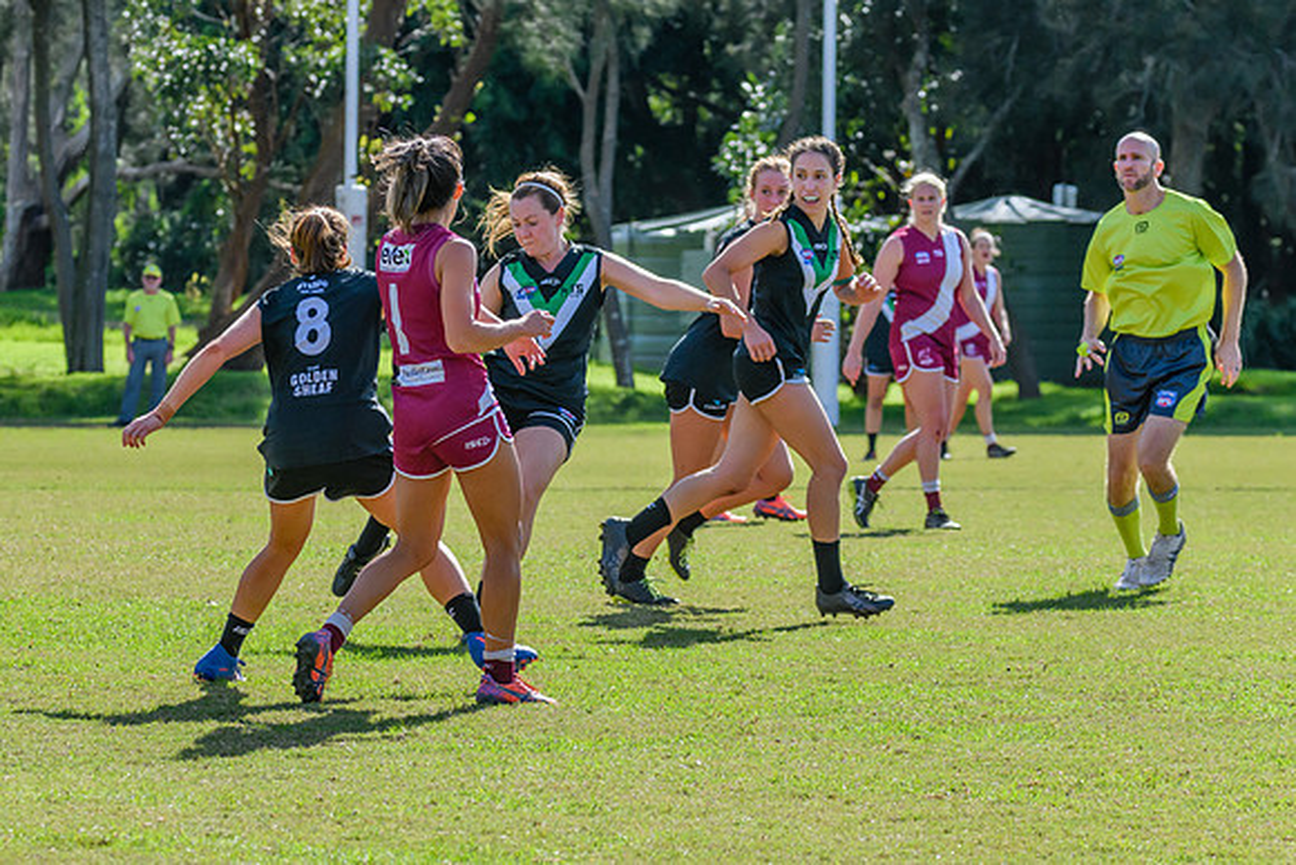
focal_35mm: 278
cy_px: 417
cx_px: 513
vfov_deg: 4.9
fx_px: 10013
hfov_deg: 7.4
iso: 800
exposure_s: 1/1250
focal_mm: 180
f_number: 8
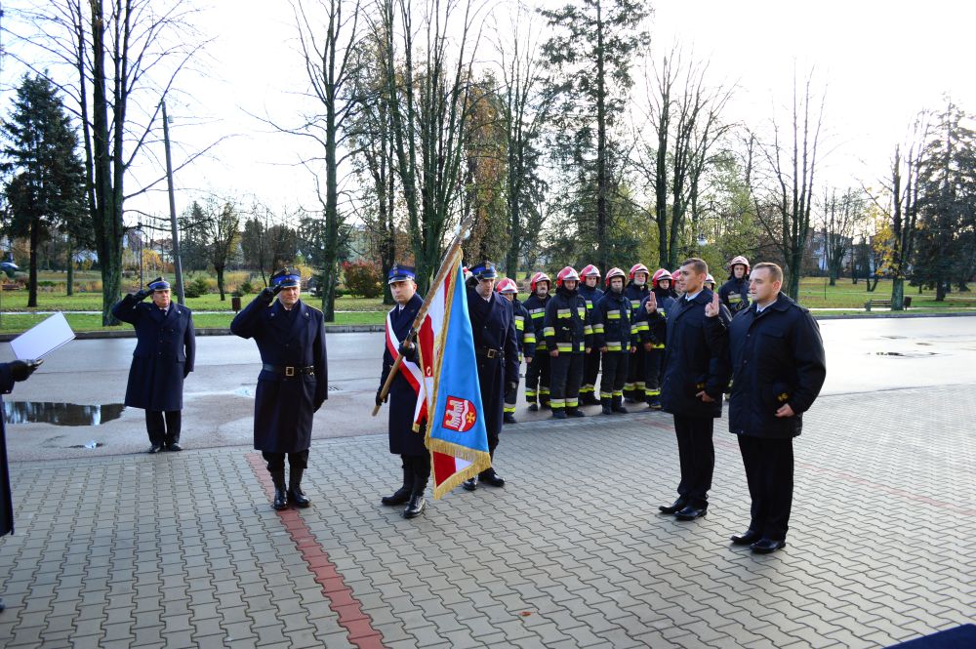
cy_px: 324
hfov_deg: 67.4
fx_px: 731
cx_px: 488
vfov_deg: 47.9
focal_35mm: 27
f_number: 4.5
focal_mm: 18
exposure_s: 1/125
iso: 200
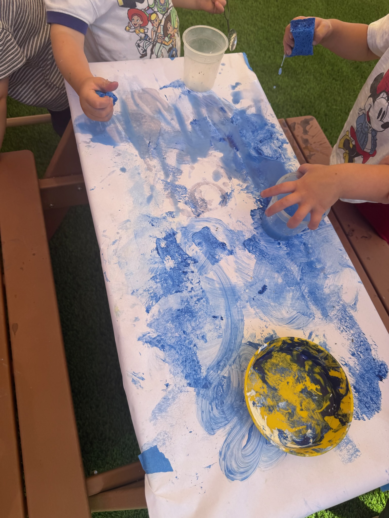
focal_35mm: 24
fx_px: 360
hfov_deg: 56.8
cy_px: 259
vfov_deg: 71.6
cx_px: 194
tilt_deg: -63.2
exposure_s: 1/1770
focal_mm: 6.76
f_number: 1.78
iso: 80
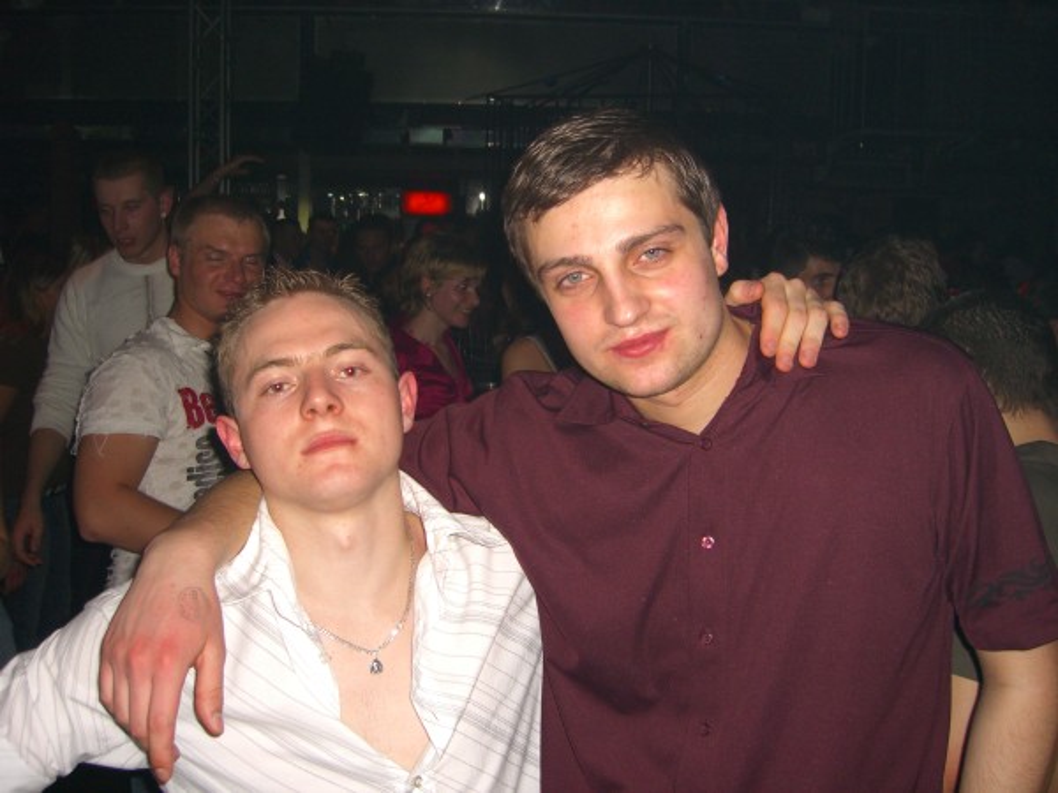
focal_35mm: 38
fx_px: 1161
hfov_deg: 49.0
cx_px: 529
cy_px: 396
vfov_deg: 37.7
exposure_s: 1/60
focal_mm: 7.9
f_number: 2.8
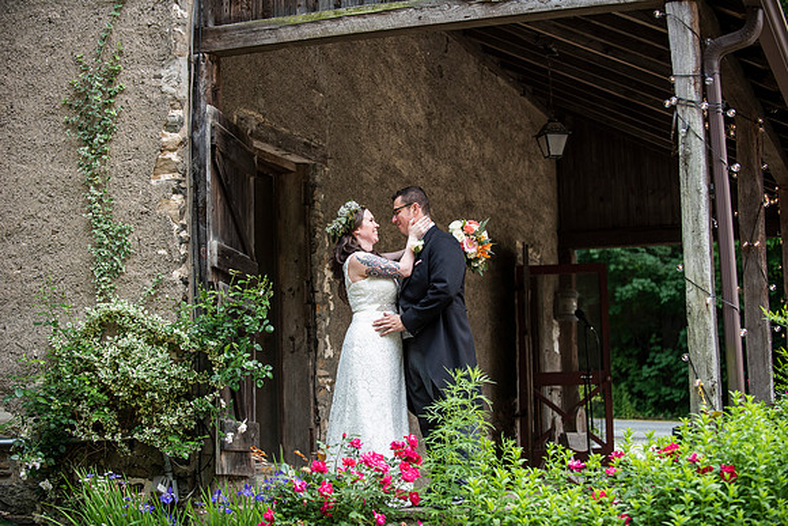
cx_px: 394
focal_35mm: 70
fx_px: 1533
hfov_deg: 28.8
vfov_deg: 19.5
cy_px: 263
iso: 640
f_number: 2.8
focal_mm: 70
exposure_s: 1/1600
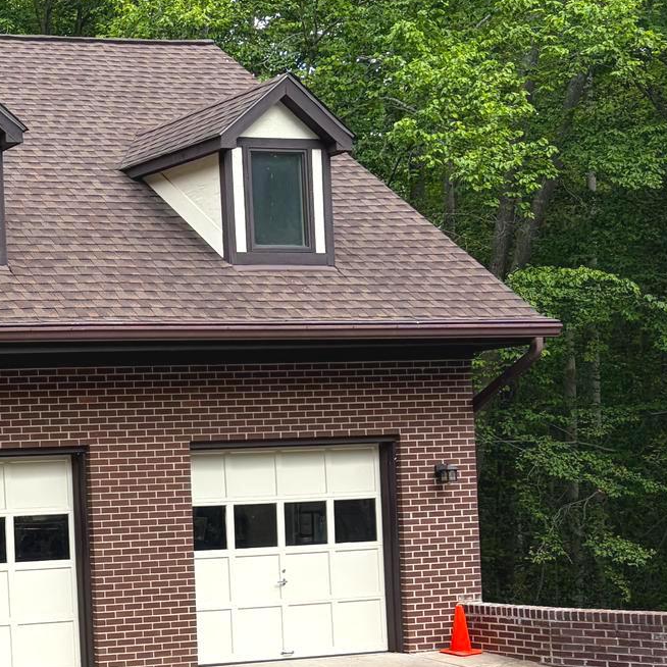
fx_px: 1570
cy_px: 475
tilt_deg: +0.1
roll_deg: +3.2
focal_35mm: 72
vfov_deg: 23.8
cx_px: -351
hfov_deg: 20.4
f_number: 1.6
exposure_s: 1/511
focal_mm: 5.96
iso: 50
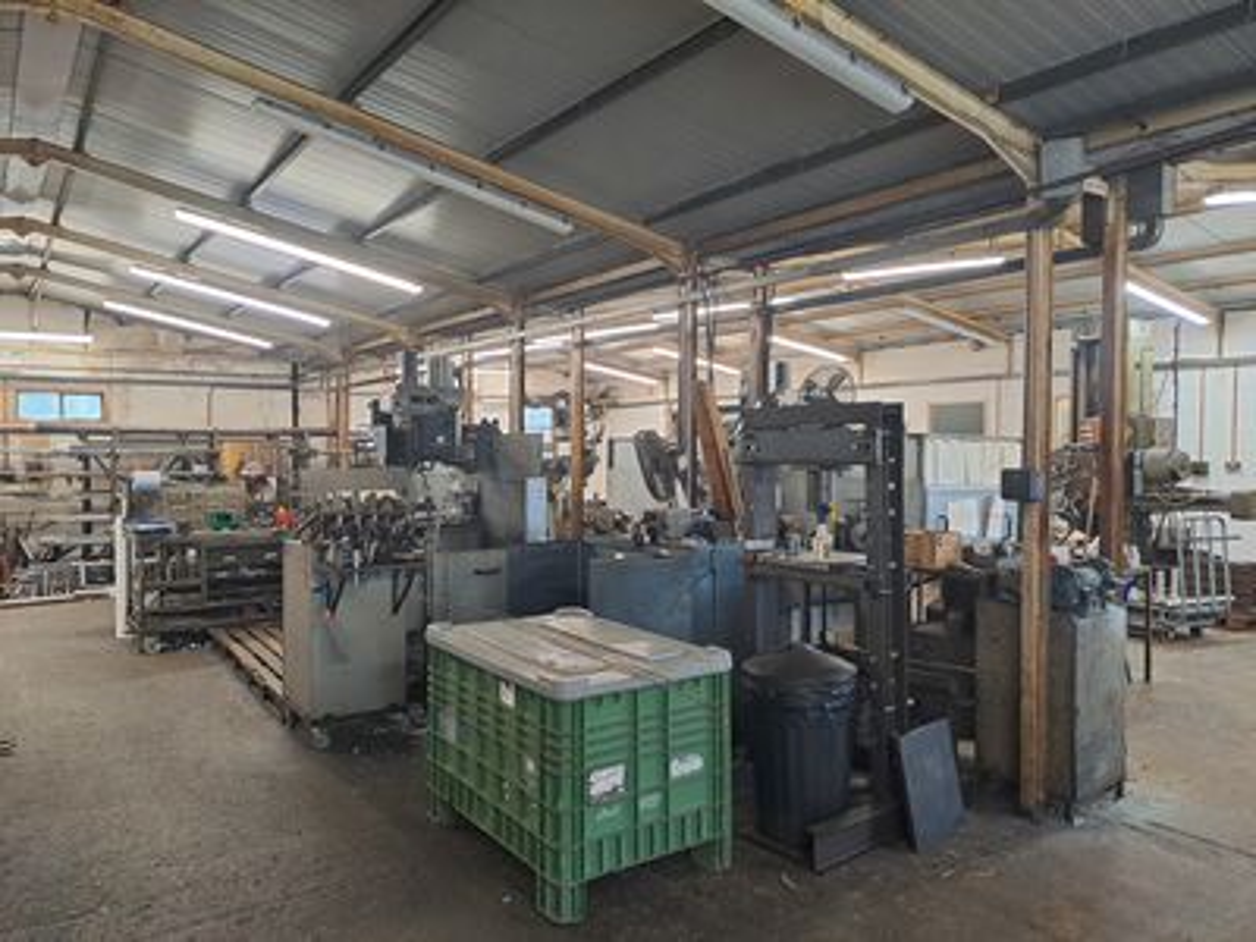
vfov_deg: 54.9
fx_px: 907
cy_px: 471
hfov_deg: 69.4
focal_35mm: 25
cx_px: 628
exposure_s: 1/50
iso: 160
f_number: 1.8
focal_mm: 4.65
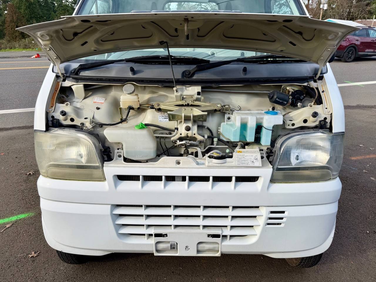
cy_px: 141
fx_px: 261
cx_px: 188
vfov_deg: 56.8
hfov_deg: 71.6
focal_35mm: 24
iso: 80
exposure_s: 1/2232
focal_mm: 6.76
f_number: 1.78
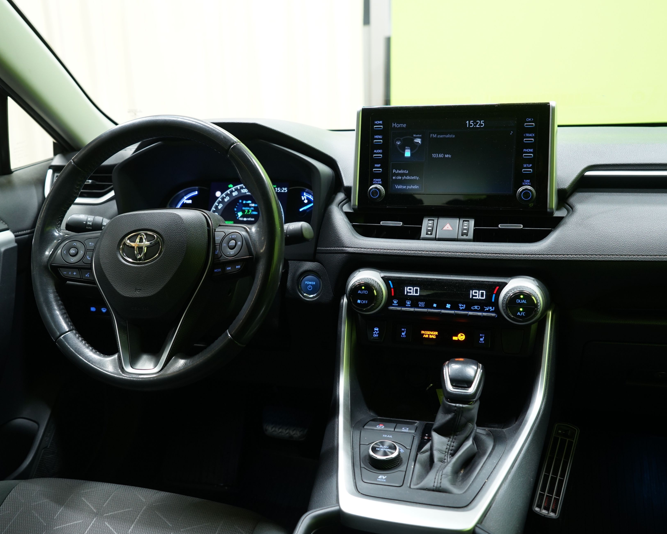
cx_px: 318
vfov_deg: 44.5
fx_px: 651
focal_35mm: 33
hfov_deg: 54.2
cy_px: 269
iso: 800
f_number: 4.5
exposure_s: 1/20
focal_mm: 29
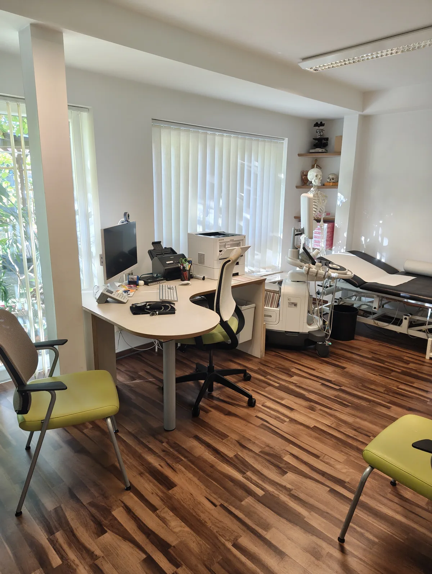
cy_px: 287
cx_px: 216
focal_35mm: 24
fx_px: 398
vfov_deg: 71.5
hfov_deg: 56.9
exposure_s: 1/50
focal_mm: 5.56
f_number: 1.88
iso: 182
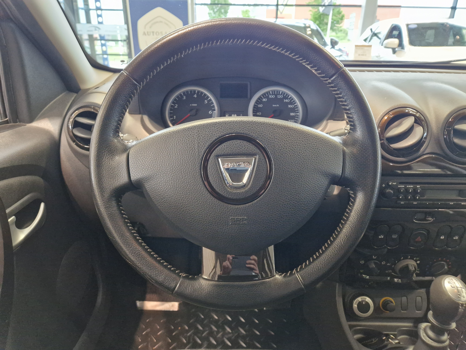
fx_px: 310
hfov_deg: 73.9
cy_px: 175
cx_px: 233
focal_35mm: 23
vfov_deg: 58.9
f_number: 1.8
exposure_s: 1/100
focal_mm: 5.4
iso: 640
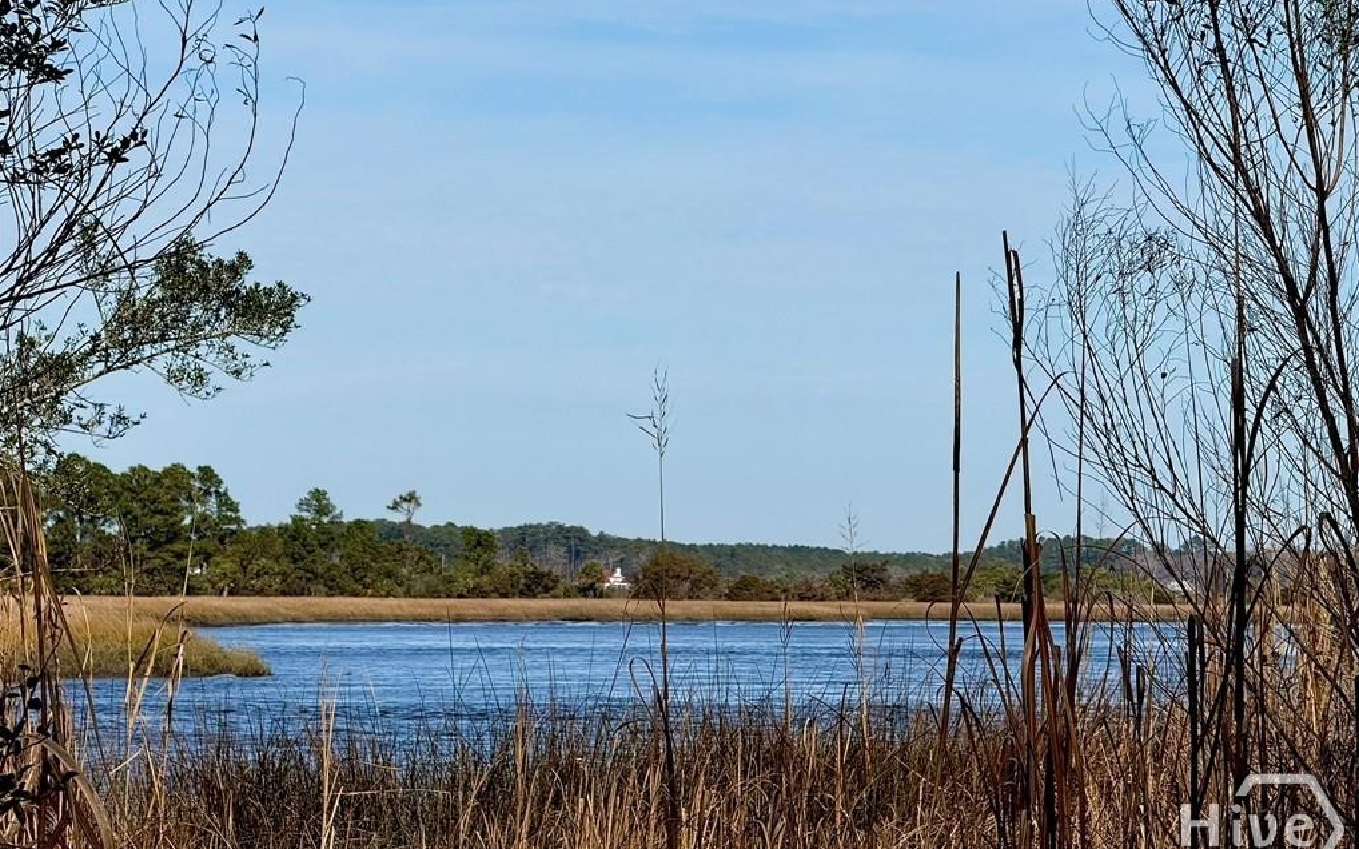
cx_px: 681
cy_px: 419
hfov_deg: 16.3
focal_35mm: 128
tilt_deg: +2.1
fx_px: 4740
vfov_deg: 10.2
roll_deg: -1.0
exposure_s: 1/2283
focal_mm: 15.66
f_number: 2.8
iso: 50
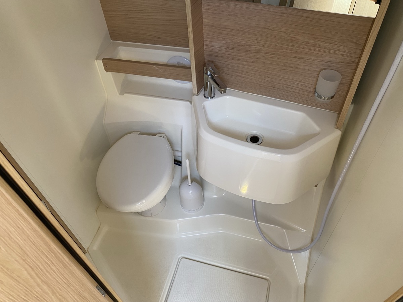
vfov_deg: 53.1
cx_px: 202
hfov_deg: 67.3
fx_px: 303
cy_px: 151
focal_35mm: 26
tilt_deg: -48.5
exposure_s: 1/60
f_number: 1.8
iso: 160
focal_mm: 4.25
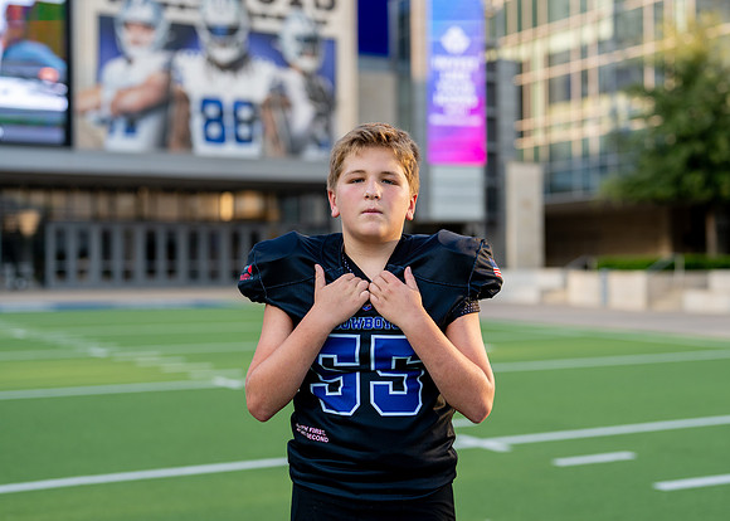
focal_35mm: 59
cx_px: 386
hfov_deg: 33.5
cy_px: 259
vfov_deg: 24.2
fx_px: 1214
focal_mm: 50
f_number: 2
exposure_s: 1/1000
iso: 100
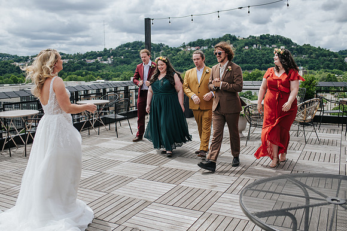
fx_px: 337
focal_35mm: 35
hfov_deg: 54.5
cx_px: 174
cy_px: 116
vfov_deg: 37.8
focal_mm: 35
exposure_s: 1/1250
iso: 125
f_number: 3.5
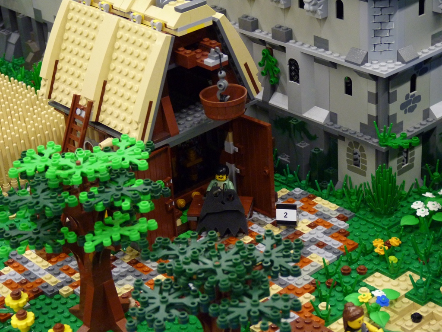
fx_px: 1034
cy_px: 166
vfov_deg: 18.2
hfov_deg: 24.1
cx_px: 221
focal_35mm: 81
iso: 400
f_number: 3.4
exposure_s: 1/15
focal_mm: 14.4
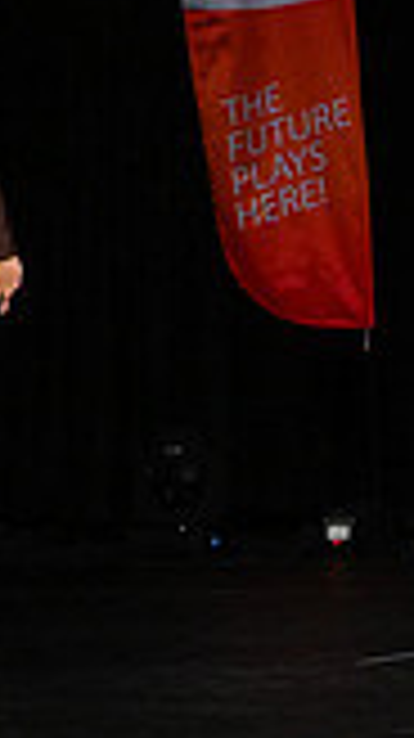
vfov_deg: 6.6
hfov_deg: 3.6
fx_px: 6375
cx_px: 1192
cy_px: 259
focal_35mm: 326
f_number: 4
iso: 8000
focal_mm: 88
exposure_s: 1/1000
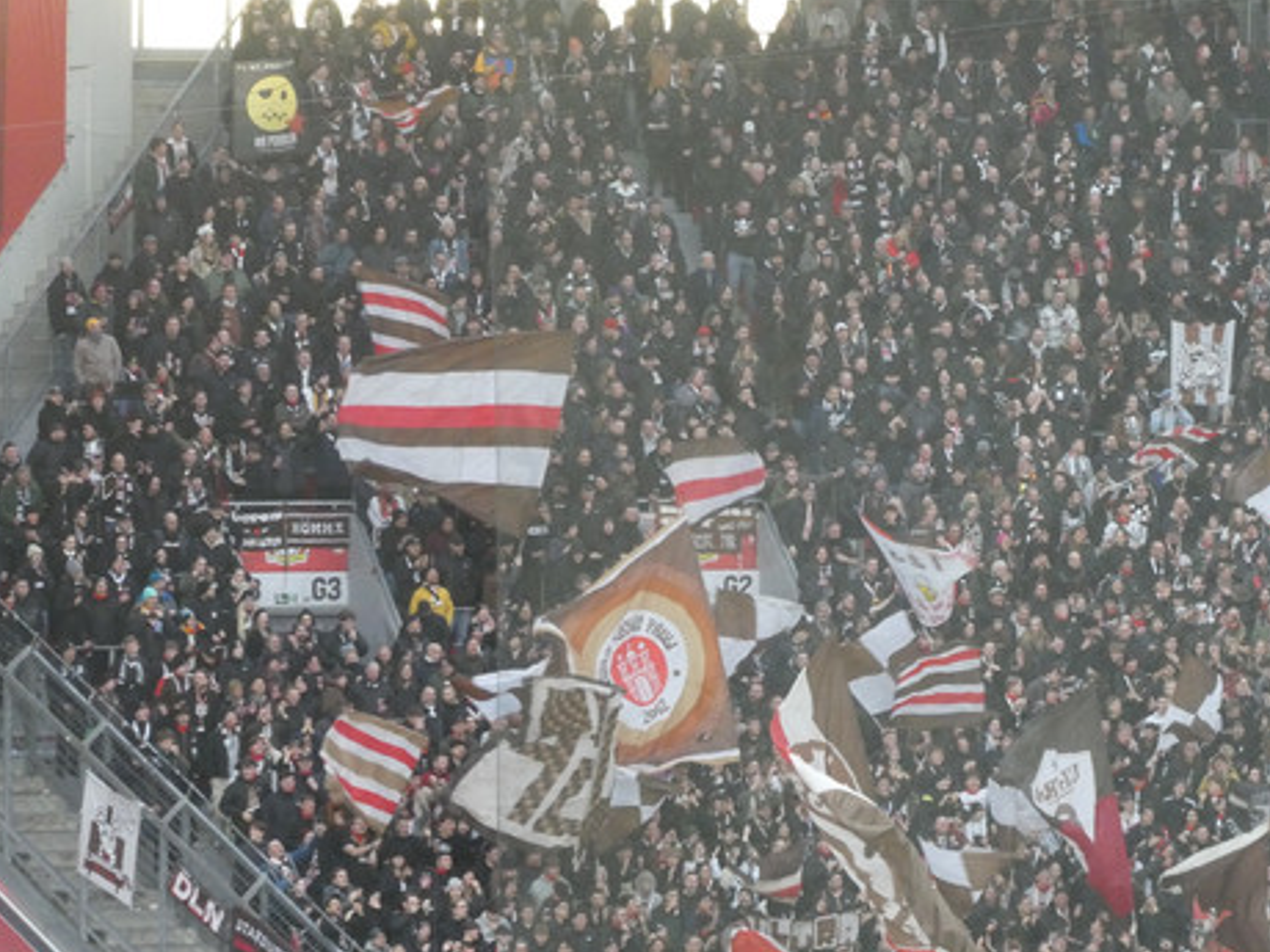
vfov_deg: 5.3
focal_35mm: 278
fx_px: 10199
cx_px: 870
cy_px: 632
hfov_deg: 7.1
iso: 640
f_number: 5.6
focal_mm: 35.8
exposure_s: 1/80
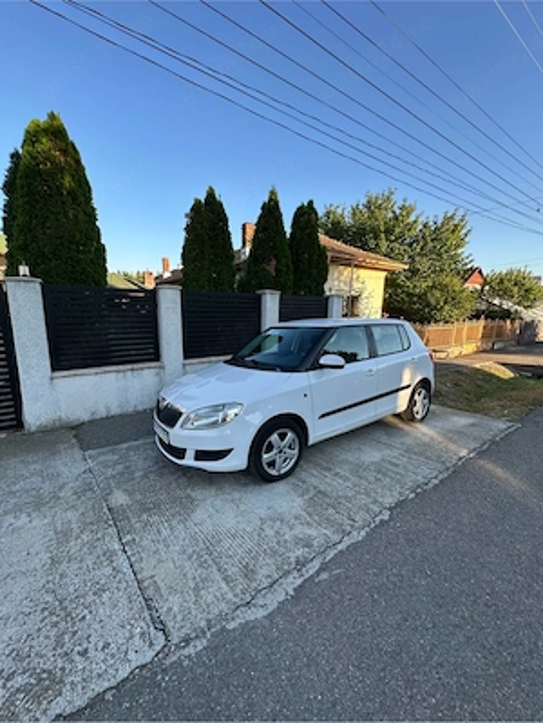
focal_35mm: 14
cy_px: 362
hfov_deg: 85.7
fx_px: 293
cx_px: 272
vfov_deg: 102.1
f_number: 2.2
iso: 40
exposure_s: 1/333
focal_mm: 2.22
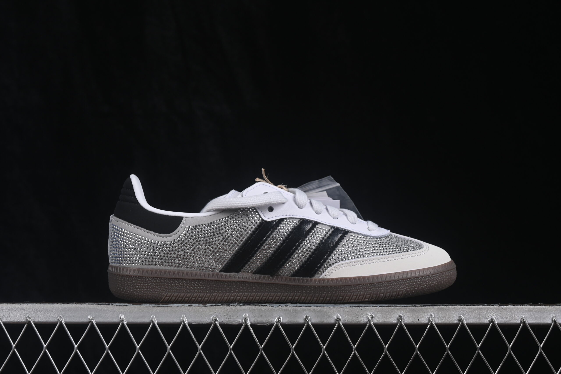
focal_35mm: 75
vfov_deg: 18.2
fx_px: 1169
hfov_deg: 27.0
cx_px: 280
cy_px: 187
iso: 160
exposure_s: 1/80
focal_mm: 50
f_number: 8
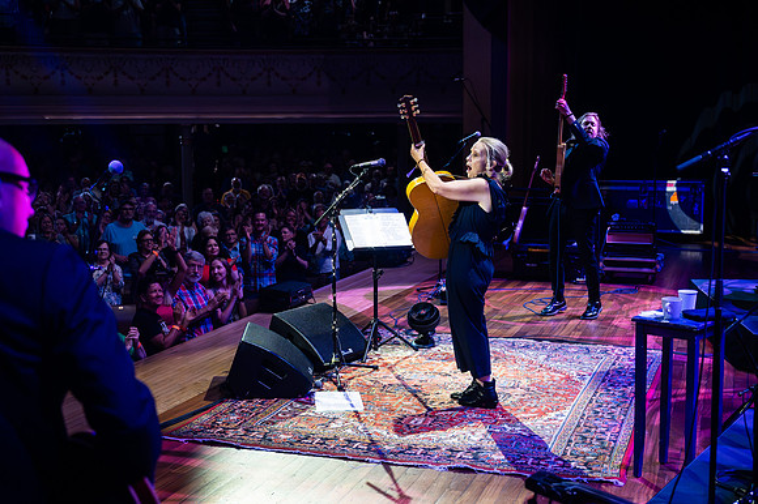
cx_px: 379
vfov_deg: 27.5
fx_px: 1031
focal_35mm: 49
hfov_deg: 40.4
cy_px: 252
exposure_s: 1/500
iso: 4000
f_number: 2.8
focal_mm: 33
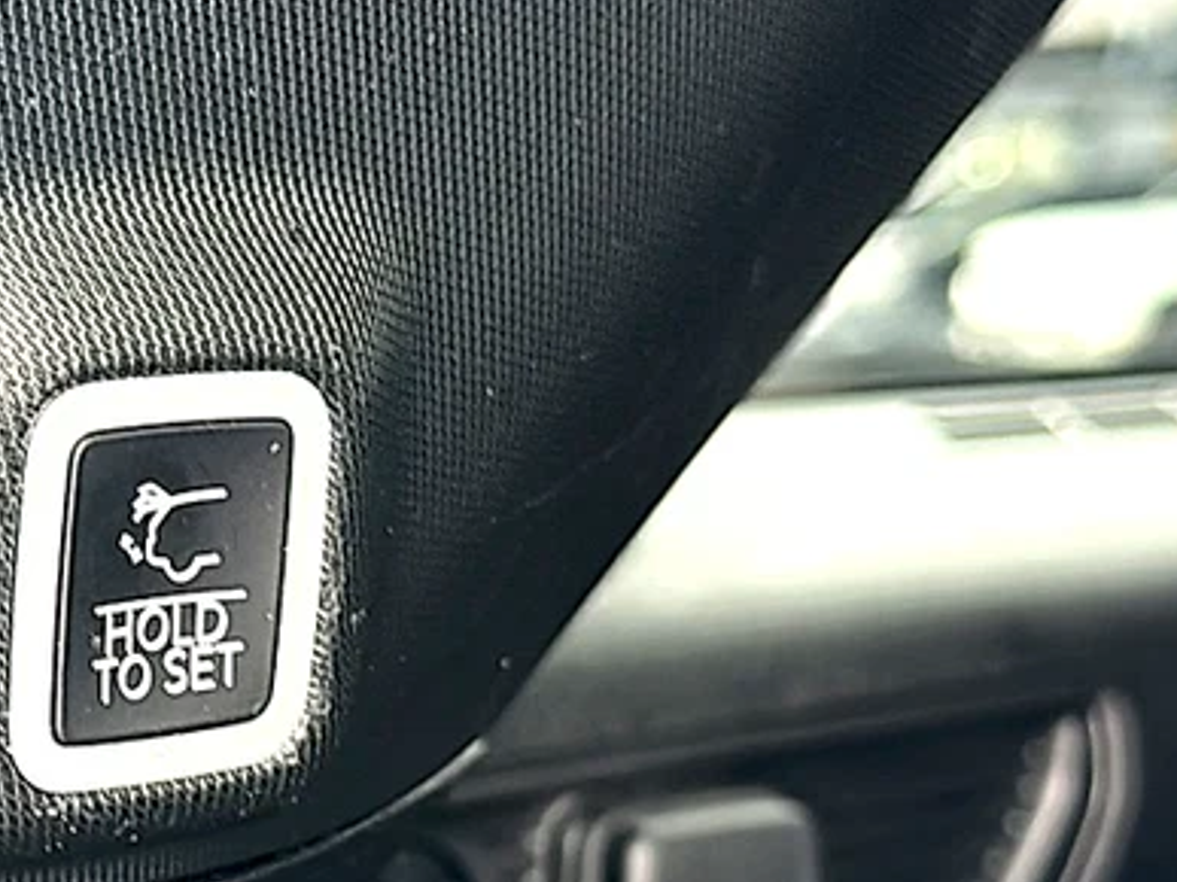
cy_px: 595
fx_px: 2583
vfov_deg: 19.3
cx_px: 167
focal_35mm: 76
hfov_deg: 25.1
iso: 64
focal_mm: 6.86
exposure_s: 1/41
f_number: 1.78
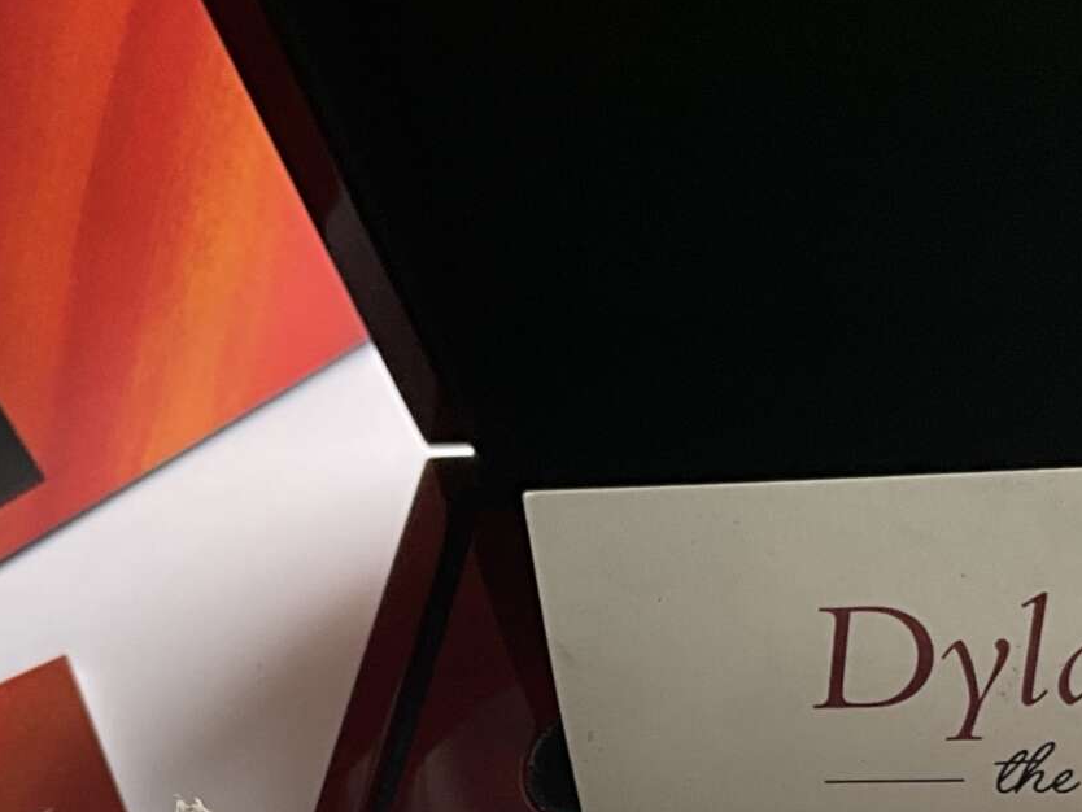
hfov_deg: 21.8
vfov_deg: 15.5
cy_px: 1175
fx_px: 2783
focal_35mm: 89
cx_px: 847
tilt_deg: -56.7
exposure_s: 1/122
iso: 40
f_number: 1.8
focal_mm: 3
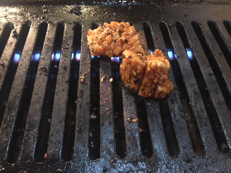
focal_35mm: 29
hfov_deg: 61.7
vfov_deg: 48.2
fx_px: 194
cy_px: 86
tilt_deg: -54.2
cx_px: 116
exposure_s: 1/15
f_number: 2.2
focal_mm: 4.15
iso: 500
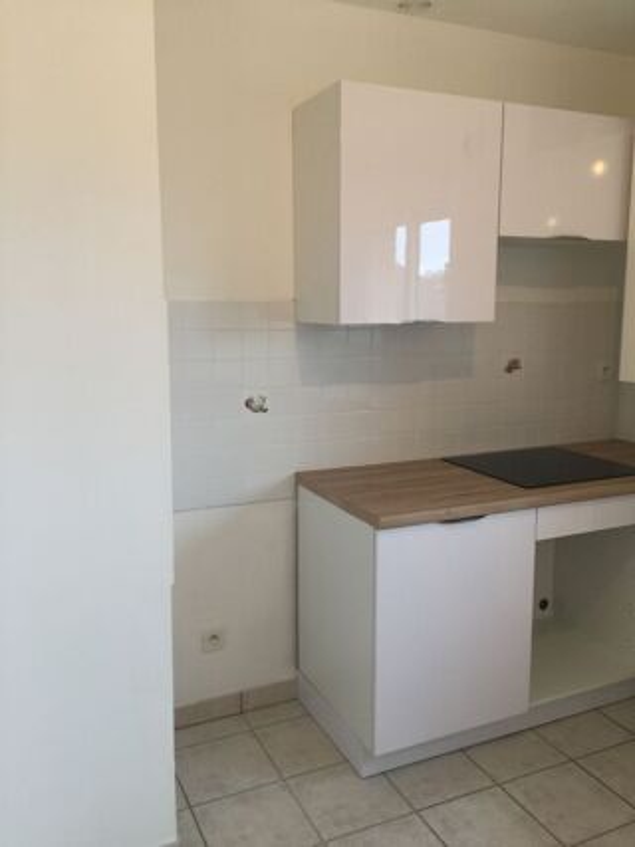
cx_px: 318
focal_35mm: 29
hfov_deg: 48.2
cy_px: 424
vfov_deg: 61.7
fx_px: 710
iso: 40
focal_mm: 4.15
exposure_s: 1/17
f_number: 2.2
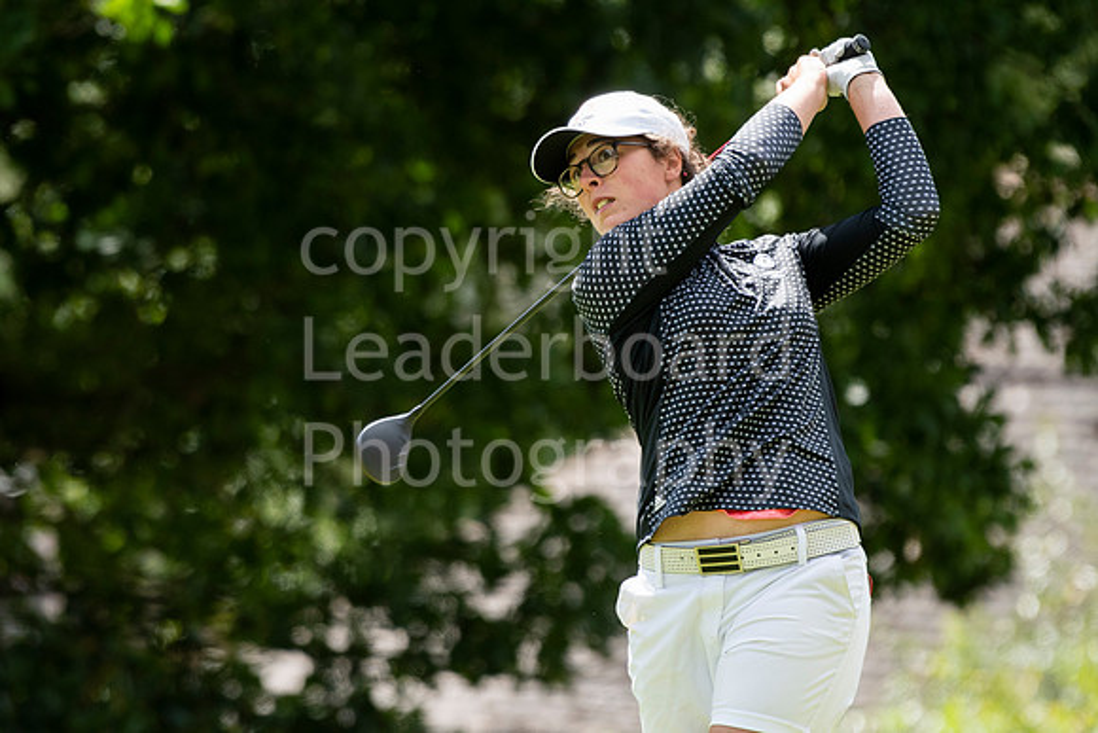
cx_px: 549
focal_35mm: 540
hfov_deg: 3.8
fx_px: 16473
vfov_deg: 2.5
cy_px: 366
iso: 800
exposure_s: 1/1000
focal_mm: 360
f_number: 5.6
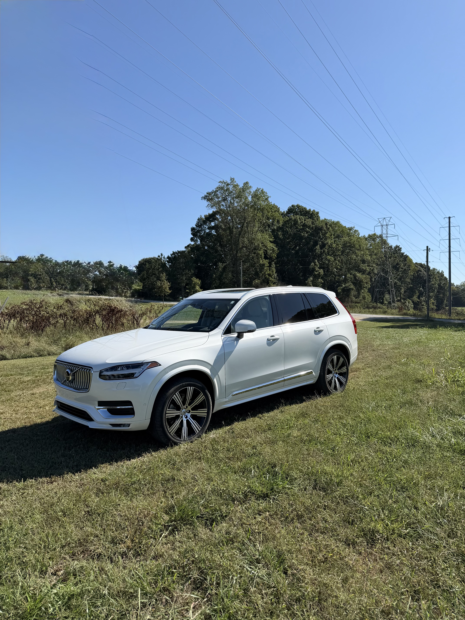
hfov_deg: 56.8
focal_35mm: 24
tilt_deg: -1.0
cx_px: 232
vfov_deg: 71.6
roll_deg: -0.1
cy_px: 310
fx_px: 430
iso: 80
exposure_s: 1/4975
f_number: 1.78
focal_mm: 6.76
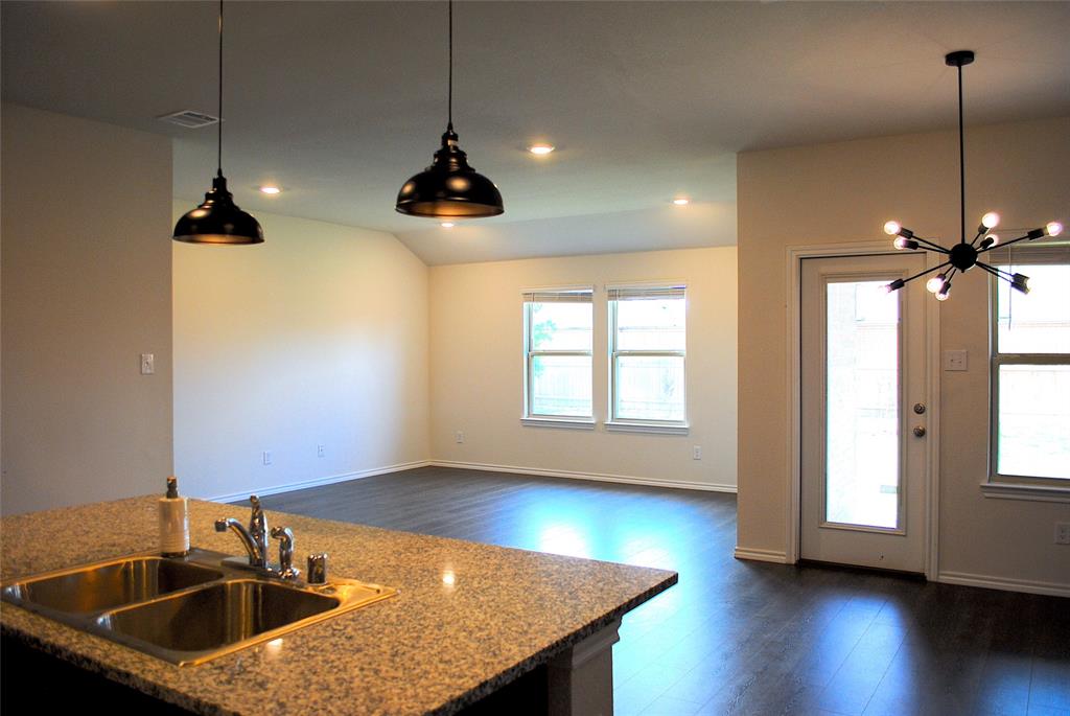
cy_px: 358
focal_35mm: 27
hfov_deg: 67.3
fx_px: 803
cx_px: 535
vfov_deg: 48.0
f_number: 4
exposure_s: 1/60
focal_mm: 18
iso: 200
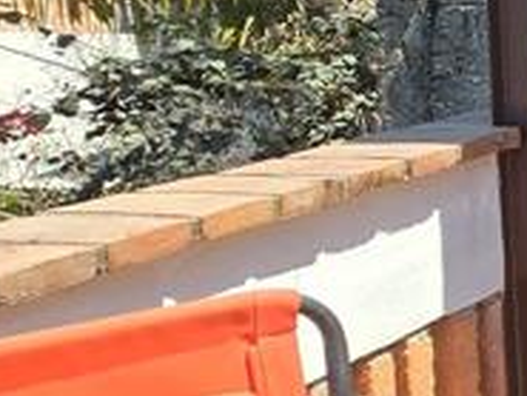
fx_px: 1097
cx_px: 1339
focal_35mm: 72
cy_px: -11
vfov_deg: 19.8
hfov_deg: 14.2
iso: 50
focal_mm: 2.2
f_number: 2.2
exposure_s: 1/1135
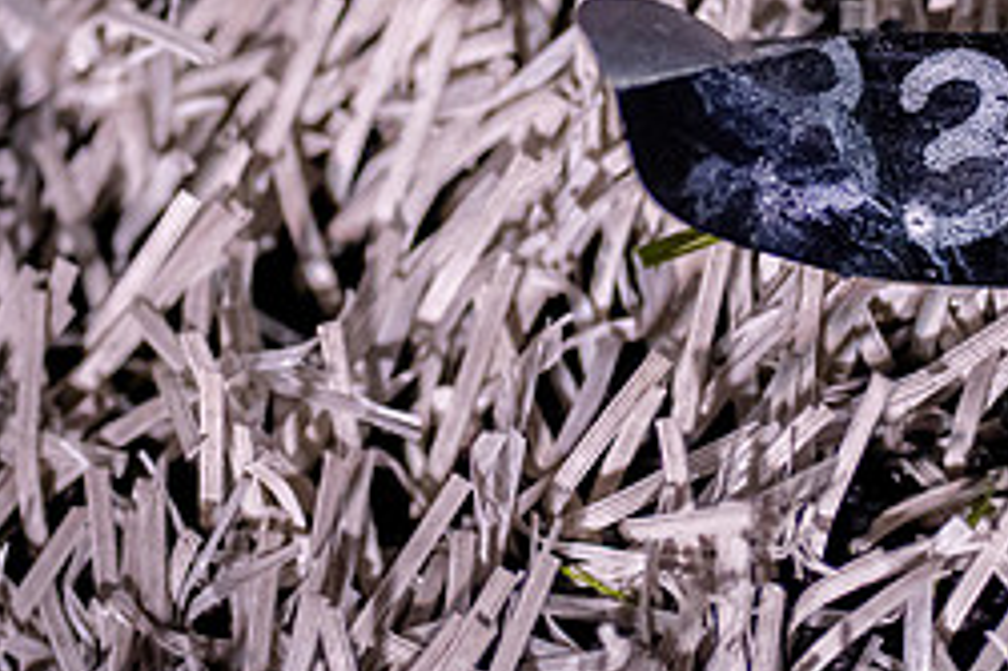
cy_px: 183
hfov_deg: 4.3
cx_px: 835
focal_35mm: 485
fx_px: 13571
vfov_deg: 2.8
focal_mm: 135
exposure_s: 1/1250
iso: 2000
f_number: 1.8
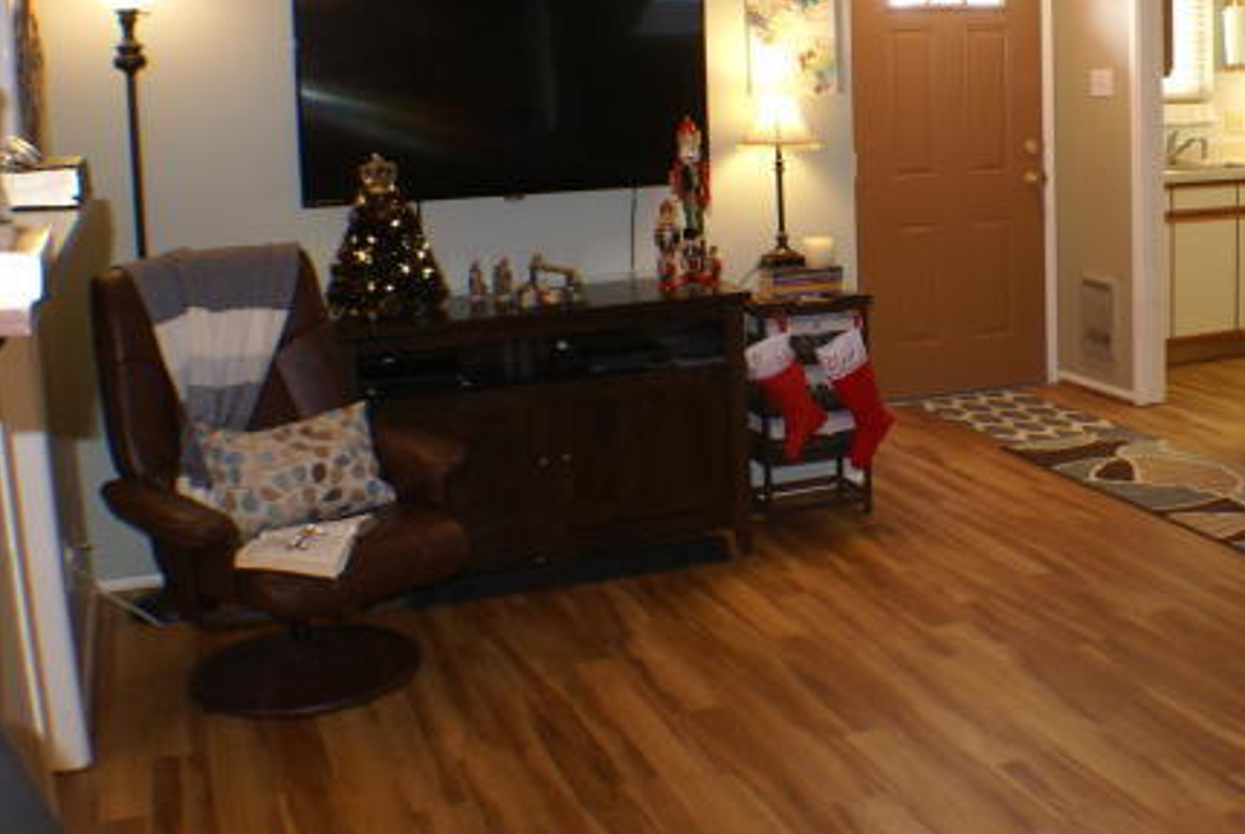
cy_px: 246
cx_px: 986
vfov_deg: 24.5
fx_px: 1905
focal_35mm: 55
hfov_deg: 35.1
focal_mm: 22
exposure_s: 1/20
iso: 400
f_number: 5.6
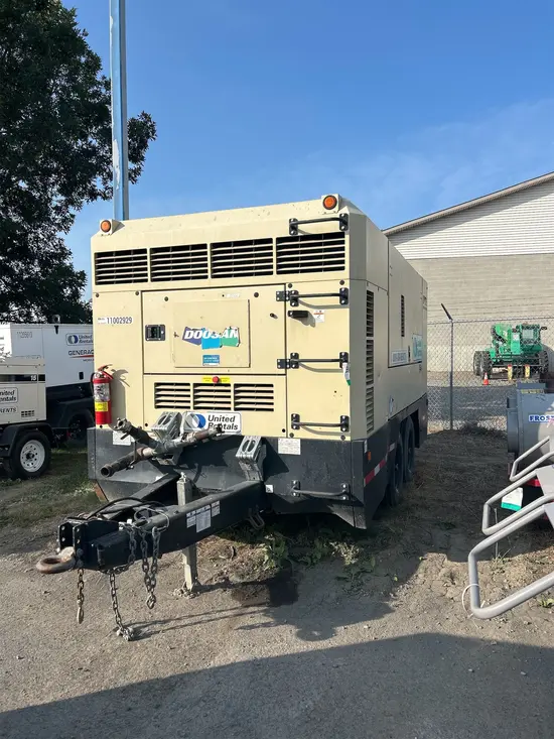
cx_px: 277
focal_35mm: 26
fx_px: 555
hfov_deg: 53.1
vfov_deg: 67.3
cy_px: 370
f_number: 1.5
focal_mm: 5.7
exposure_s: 1/3704
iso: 50
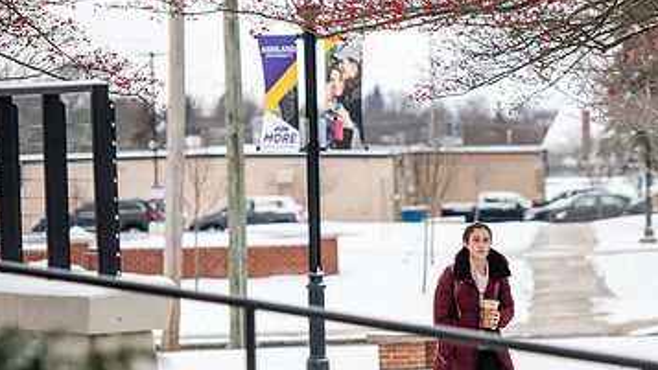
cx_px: 494
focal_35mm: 238
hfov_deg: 9.0
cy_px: 318
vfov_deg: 5.1
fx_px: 4153
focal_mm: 140
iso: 125
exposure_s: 1/640
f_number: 3.5
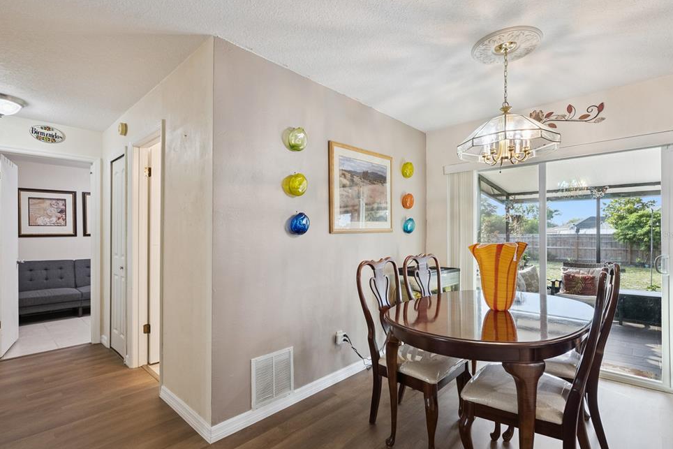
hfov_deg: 93.2
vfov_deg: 70.4
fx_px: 318
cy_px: 235
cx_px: 346
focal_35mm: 17
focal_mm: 16
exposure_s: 1/50
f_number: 9
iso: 1600
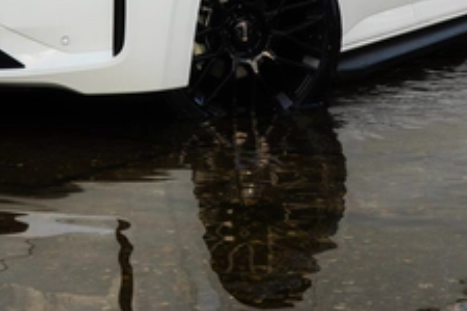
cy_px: -130
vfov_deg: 13.8
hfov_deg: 21.5
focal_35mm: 94
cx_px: 106
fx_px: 1219
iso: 500
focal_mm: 33
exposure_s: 1/80
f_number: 10
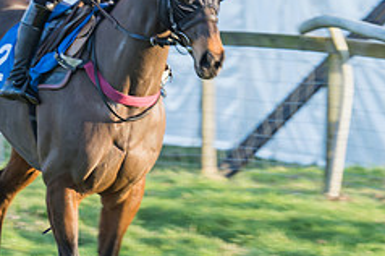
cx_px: 200
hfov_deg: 3.1
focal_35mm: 669
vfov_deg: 2.0
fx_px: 7145
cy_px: 39
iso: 200
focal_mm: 200
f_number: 5.6
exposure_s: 1/125
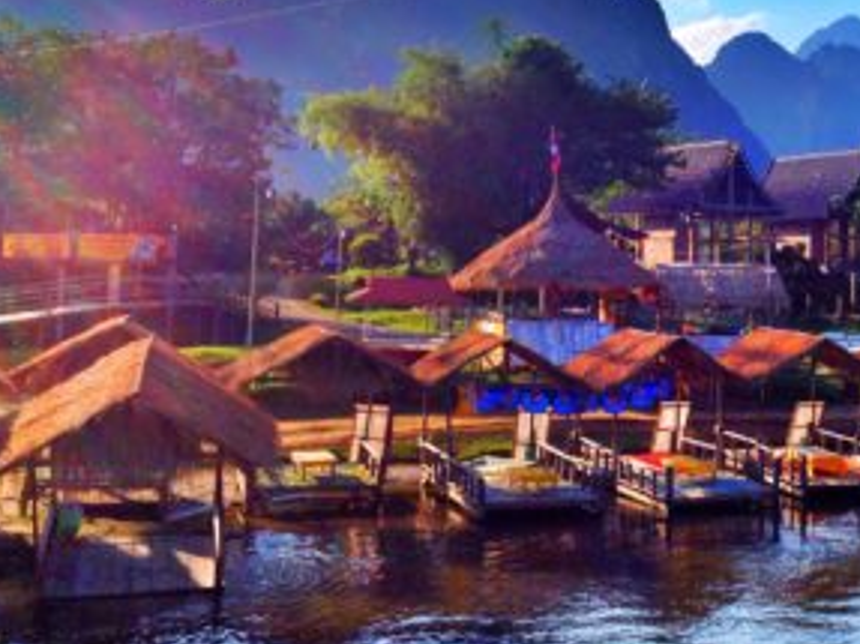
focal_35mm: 61
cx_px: 686
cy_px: 208
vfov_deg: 23.9
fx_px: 1515
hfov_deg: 30.9
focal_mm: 4.28
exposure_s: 1/2045
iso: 50
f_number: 2.4
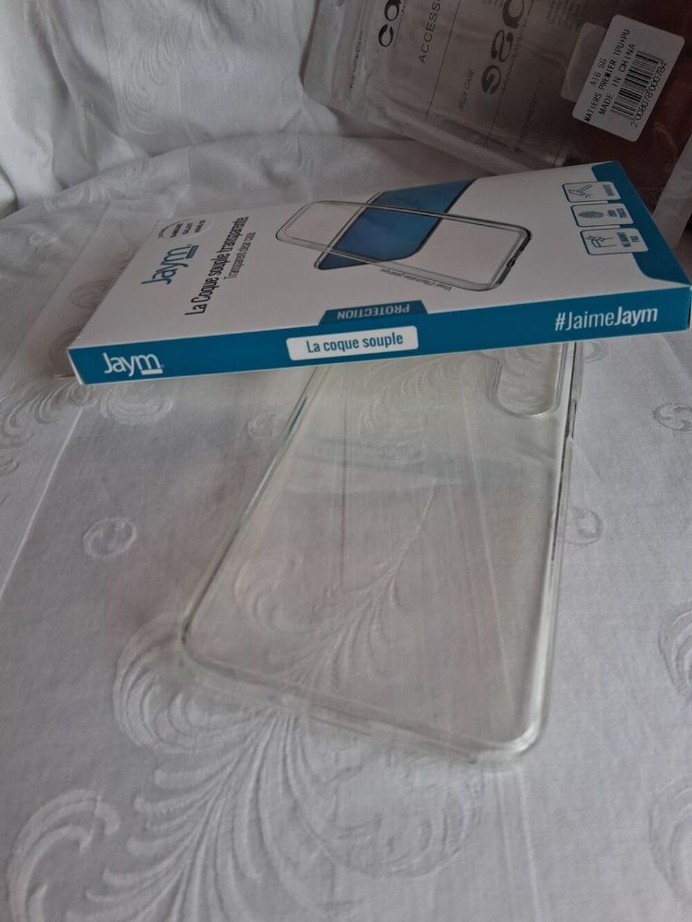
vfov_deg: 67.3
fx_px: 693
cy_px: 461
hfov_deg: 53.1
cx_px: 346
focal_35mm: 26
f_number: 1.8
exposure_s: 1/100
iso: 125
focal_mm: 3.98
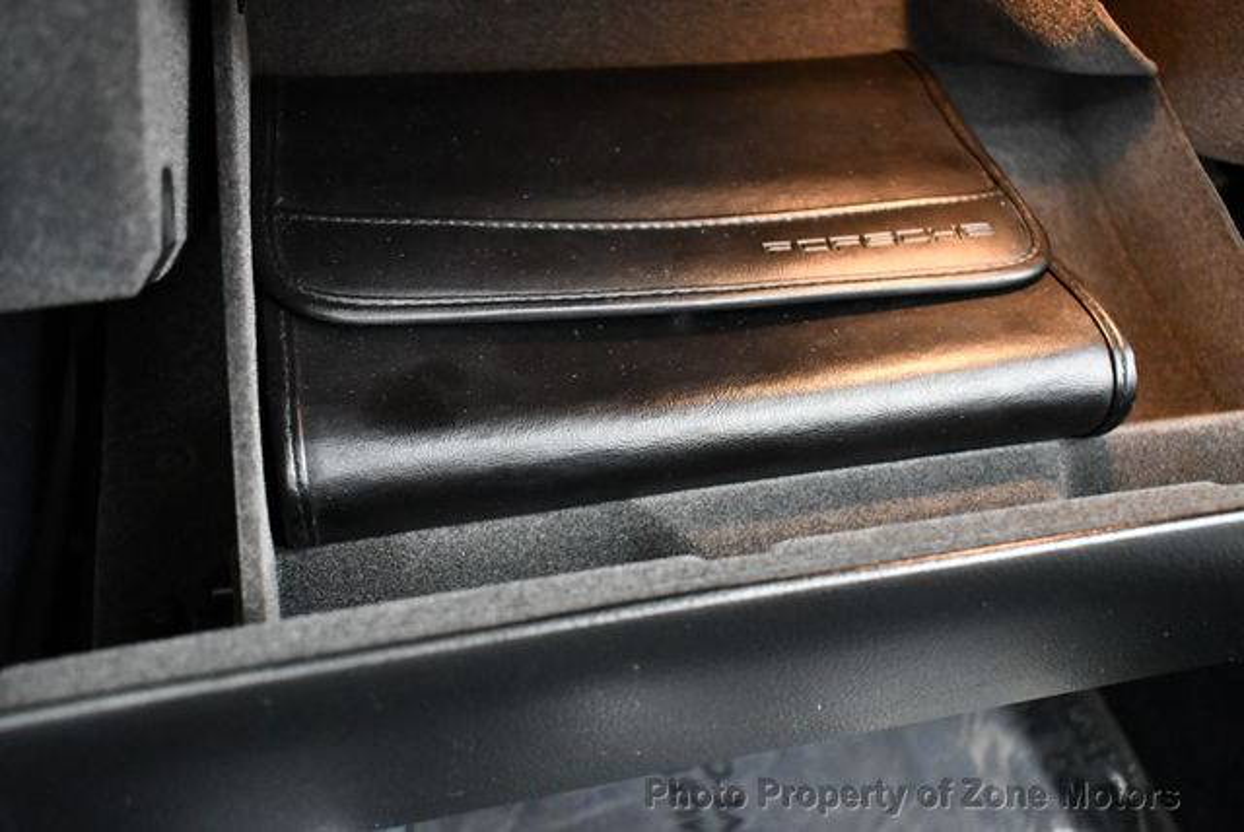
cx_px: 622
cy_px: 416
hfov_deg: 53.1
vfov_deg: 36.9
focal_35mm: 36
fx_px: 1245
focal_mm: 18
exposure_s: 1/60
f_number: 3.5
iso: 5600
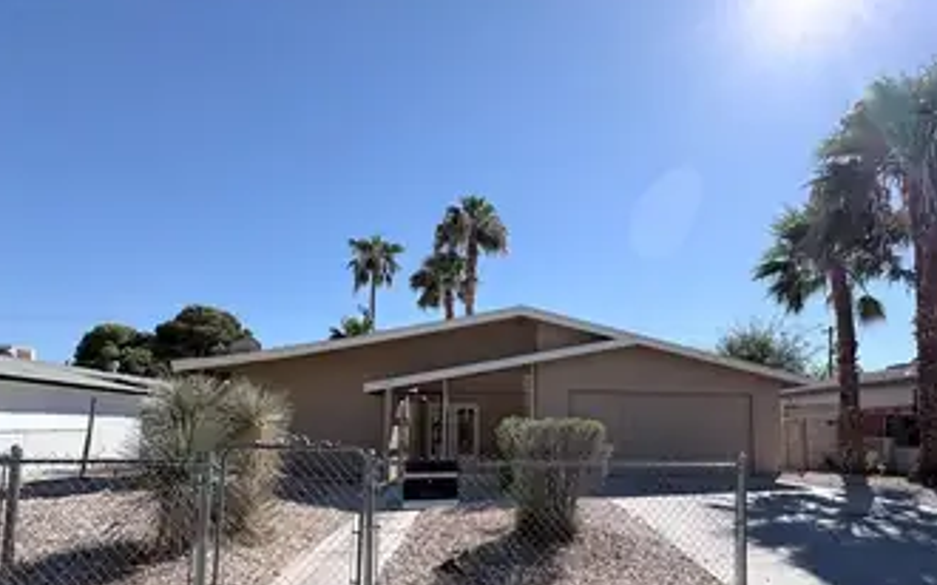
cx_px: 545
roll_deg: -1.1
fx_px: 459
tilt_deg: +7.7
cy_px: 400
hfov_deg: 90.3
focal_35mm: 18
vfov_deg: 62.9
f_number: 2.2
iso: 50
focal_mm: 2.22
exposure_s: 1/1832
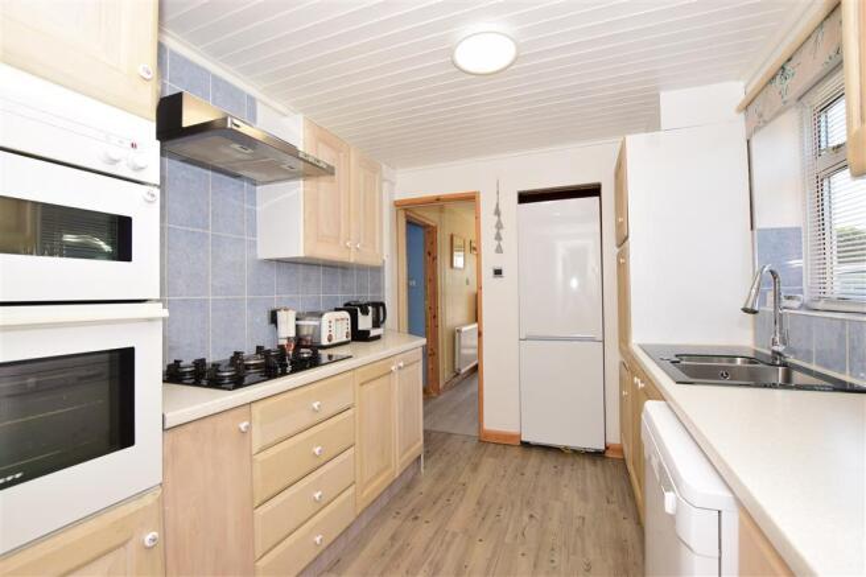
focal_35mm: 15
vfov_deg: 77.3
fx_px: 361
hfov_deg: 100.4
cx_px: 433
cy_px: 288
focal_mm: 10
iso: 400
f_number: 8
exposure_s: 1/60
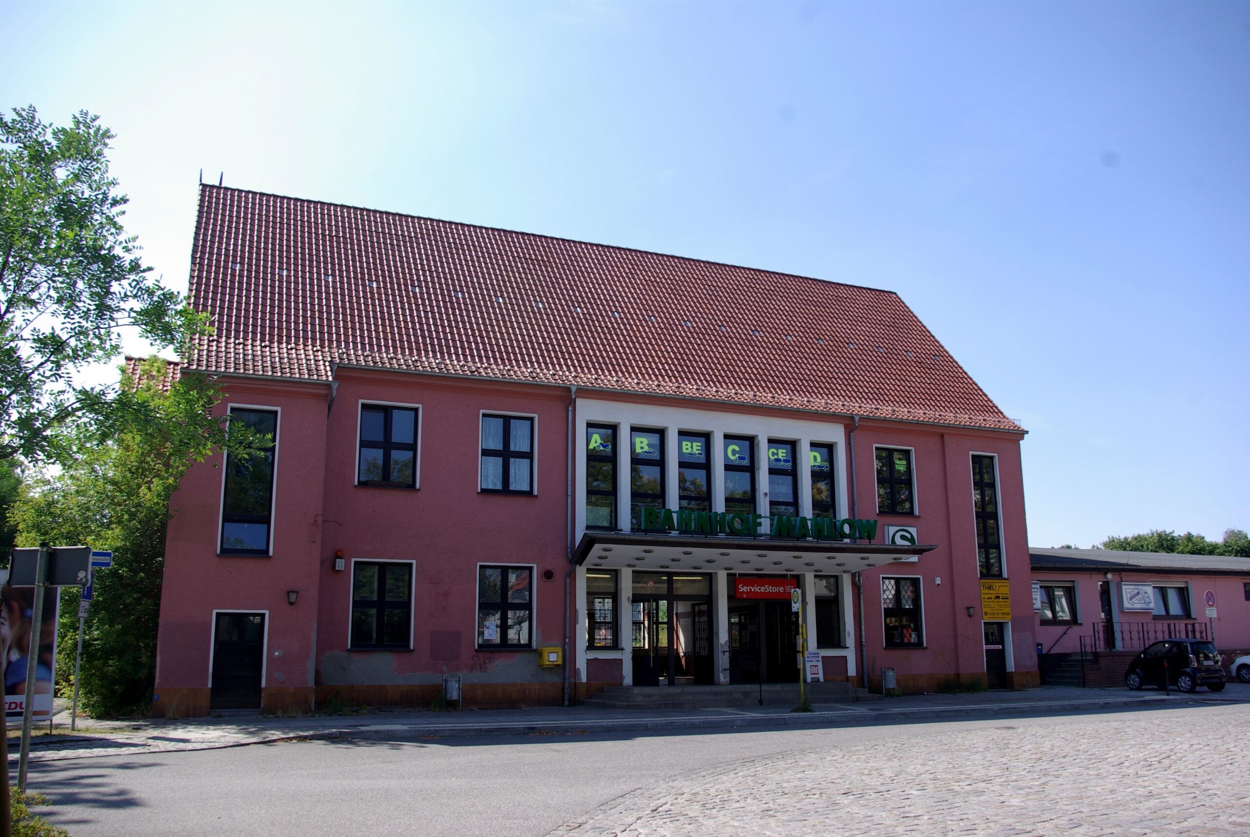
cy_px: 418
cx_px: 625
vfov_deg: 43.7
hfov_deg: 61.9
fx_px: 1043
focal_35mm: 30
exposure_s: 1/180
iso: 100
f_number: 6.7
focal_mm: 20
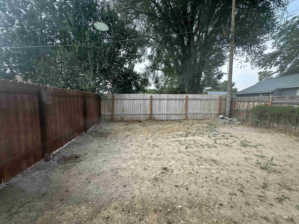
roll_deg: -0.9
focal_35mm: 14
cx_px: 150
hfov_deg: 102.1
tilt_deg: -4.6
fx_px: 121
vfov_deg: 85.7
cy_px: 112
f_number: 2.2
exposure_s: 1/532
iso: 40
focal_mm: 2.22
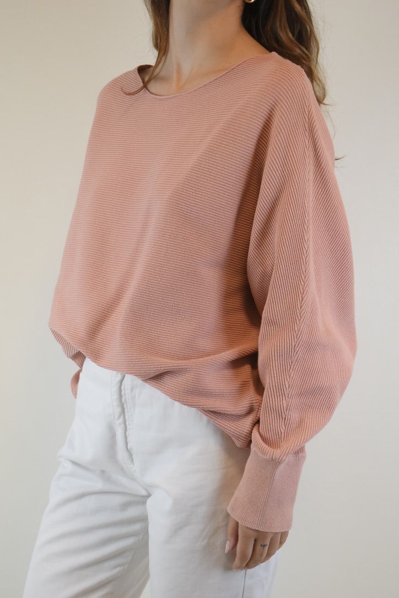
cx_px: 200
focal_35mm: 72
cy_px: 299
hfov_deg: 18.9
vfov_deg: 28.1
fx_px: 1197
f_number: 5.3
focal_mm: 48
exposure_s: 1/80
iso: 400
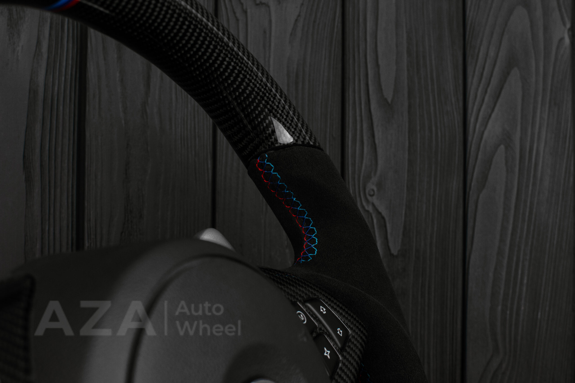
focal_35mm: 52
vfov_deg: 25.8
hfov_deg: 37.8
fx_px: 839
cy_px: 192
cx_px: 288
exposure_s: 1/125
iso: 500
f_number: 6.3
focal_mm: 35
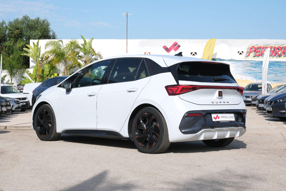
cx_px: 143
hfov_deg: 31.9
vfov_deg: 21.6
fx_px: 501
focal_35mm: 63
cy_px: 96
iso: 200
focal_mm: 42
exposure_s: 1/500
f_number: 9
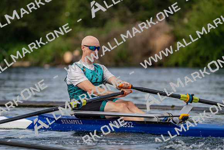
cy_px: 75
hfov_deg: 4.9
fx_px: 2608
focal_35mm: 419
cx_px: 112
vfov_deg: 3.3
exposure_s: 1/1600
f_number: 6.3
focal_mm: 419
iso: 400
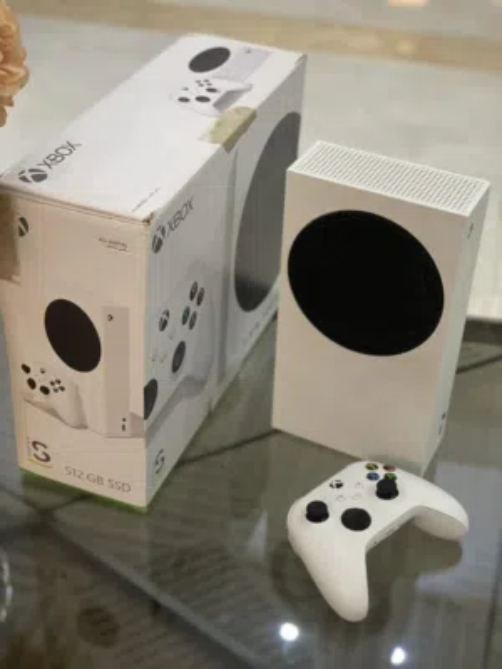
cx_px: 251
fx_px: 1005
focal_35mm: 52
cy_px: 334
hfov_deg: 28.0
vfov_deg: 36.8
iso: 400
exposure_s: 1/33
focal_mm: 6
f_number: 2
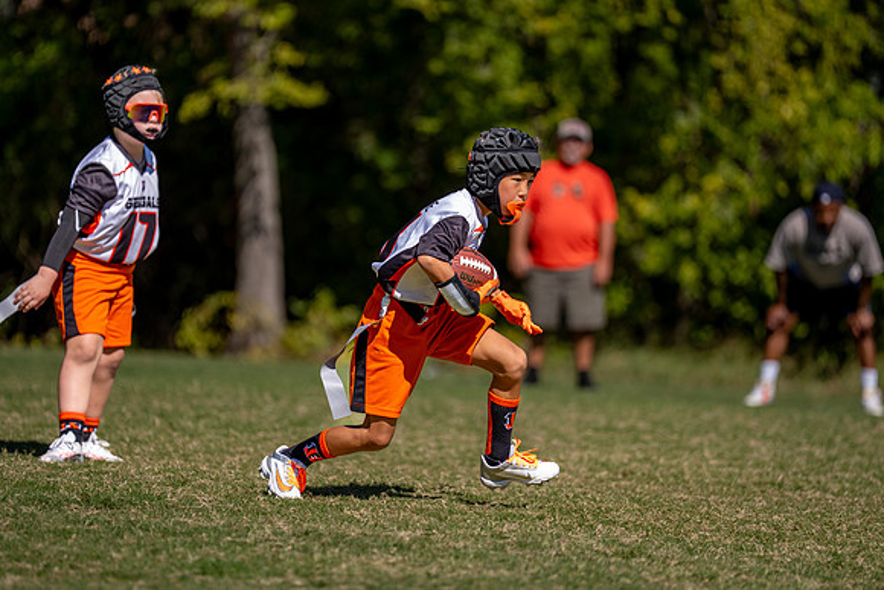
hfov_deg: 10.7
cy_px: 281
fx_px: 4706
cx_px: 430
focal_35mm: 192
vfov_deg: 7.2
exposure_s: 1/3200
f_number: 2.8
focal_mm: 182
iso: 160
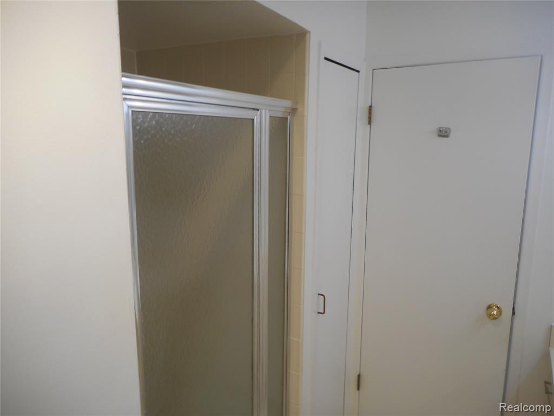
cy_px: 208
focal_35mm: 25
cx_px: 277
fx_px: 400
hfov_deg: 69.4
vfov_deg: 54.9
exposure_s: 1/30
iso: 80
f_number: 3.7
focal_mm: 4.5
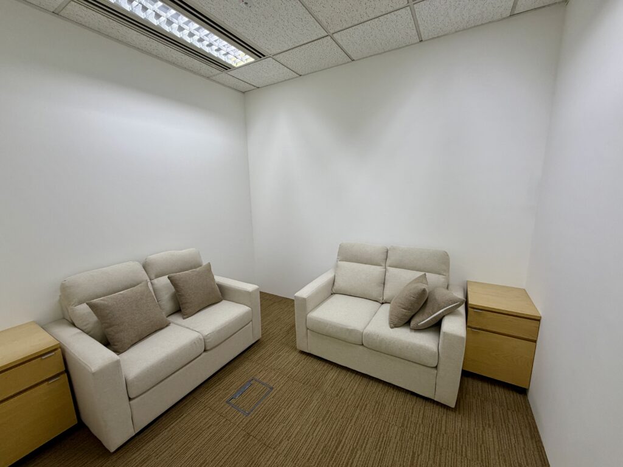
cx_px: 312
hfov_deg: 102.1
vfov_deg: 85.7
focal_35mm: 14
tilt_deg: -11.1
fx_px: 252
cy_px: 234
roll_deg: +1.9
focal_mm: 2.22
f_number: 2.2
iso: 125
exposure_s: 1/100
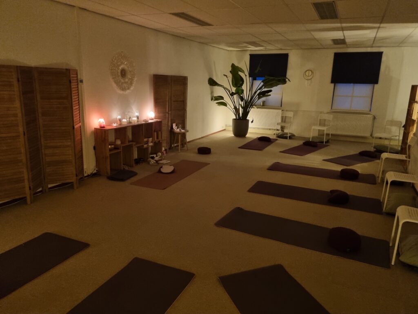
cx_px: 209
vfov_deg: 53.1
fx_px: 314
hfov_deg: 67.3
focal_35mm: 26
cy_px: 157
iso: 800
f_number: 1.8
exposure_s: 1/25
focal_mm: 5.4
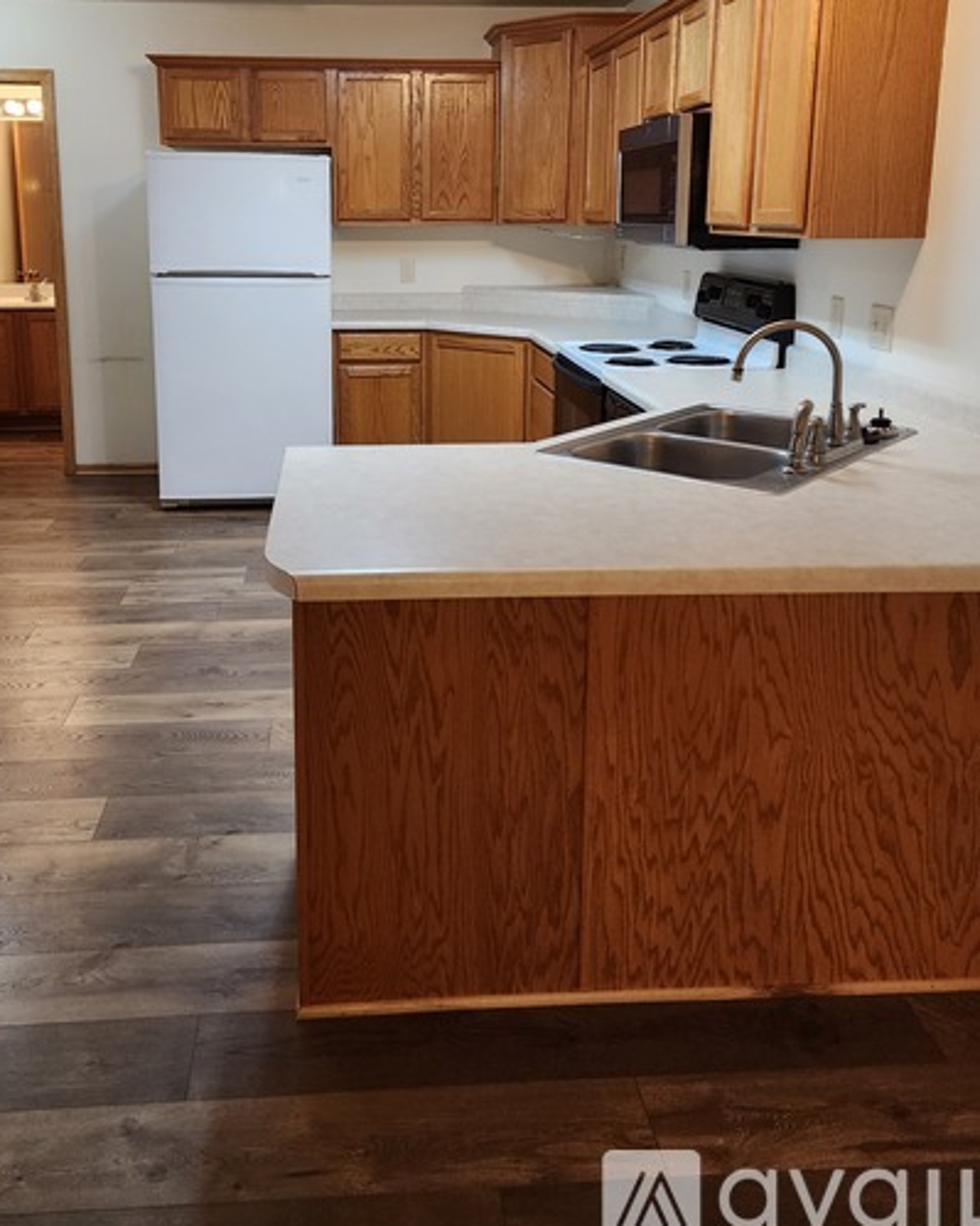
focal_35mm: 30
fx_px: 1088
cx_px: 386
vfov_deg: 57.7
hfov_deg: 48.2
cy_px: 429
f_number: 1.8
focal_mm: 6.4
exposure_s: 1/120
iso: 200
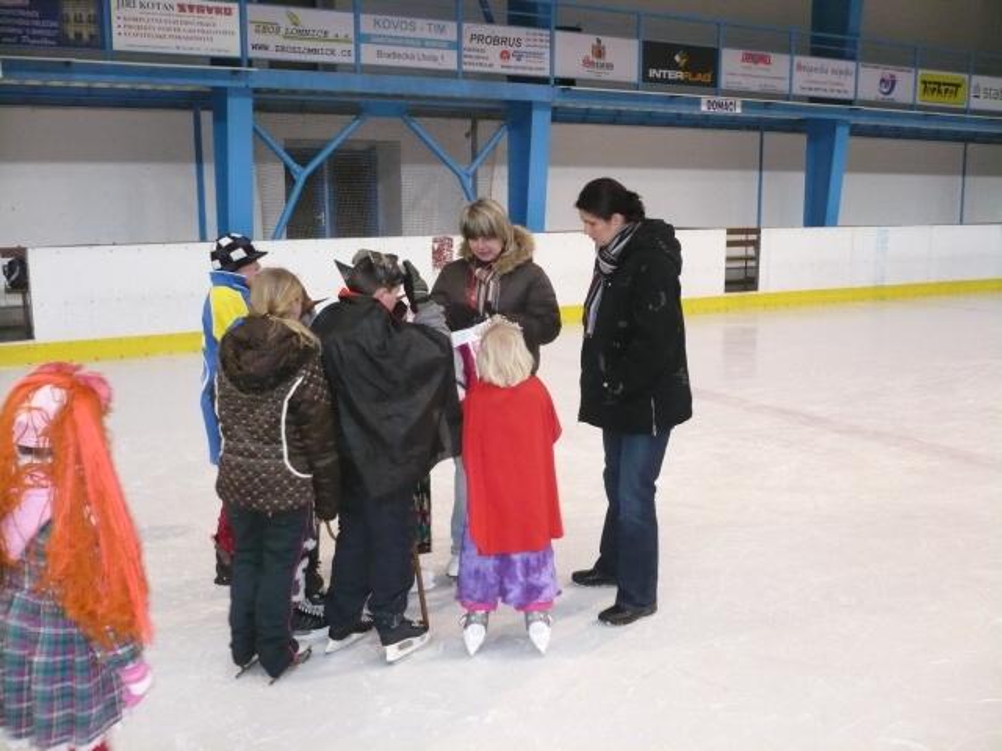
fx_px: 1013
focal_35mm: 35
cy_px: 376
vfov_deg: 40.7
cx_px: 501
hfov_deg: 52.6
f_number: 2.8
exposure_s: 1/30
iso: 500
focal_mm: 5.8
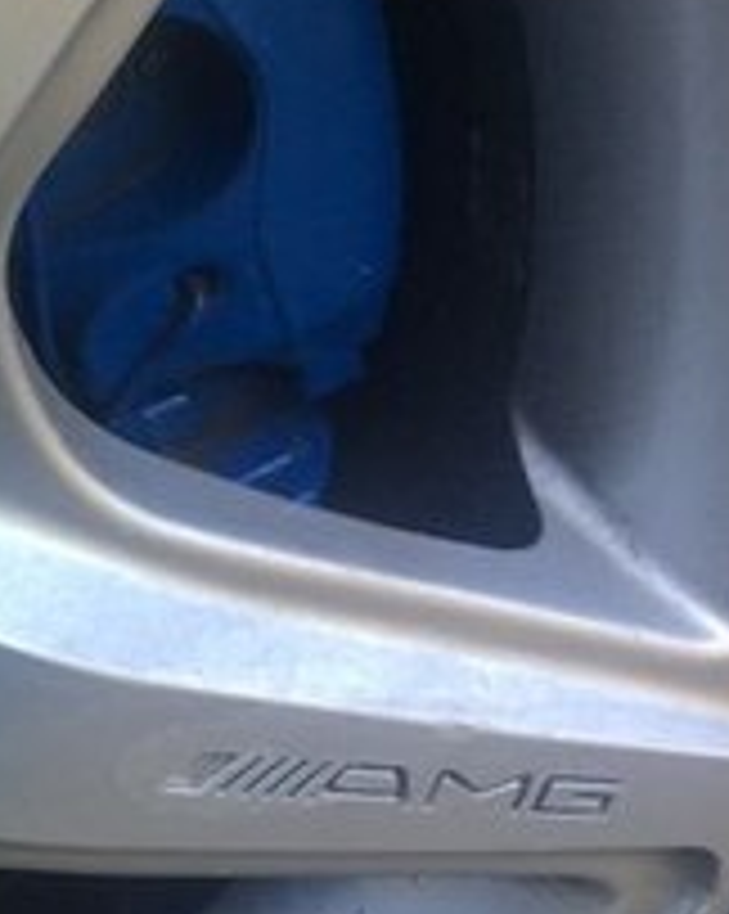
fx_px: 2485
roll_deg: +3.4
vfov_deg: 20.8
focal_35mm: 92
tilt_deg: -31.9
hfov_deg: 14.5
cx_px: -616
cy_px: 326
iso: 32
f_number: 2.2
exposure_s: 1/100
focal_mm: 4.15
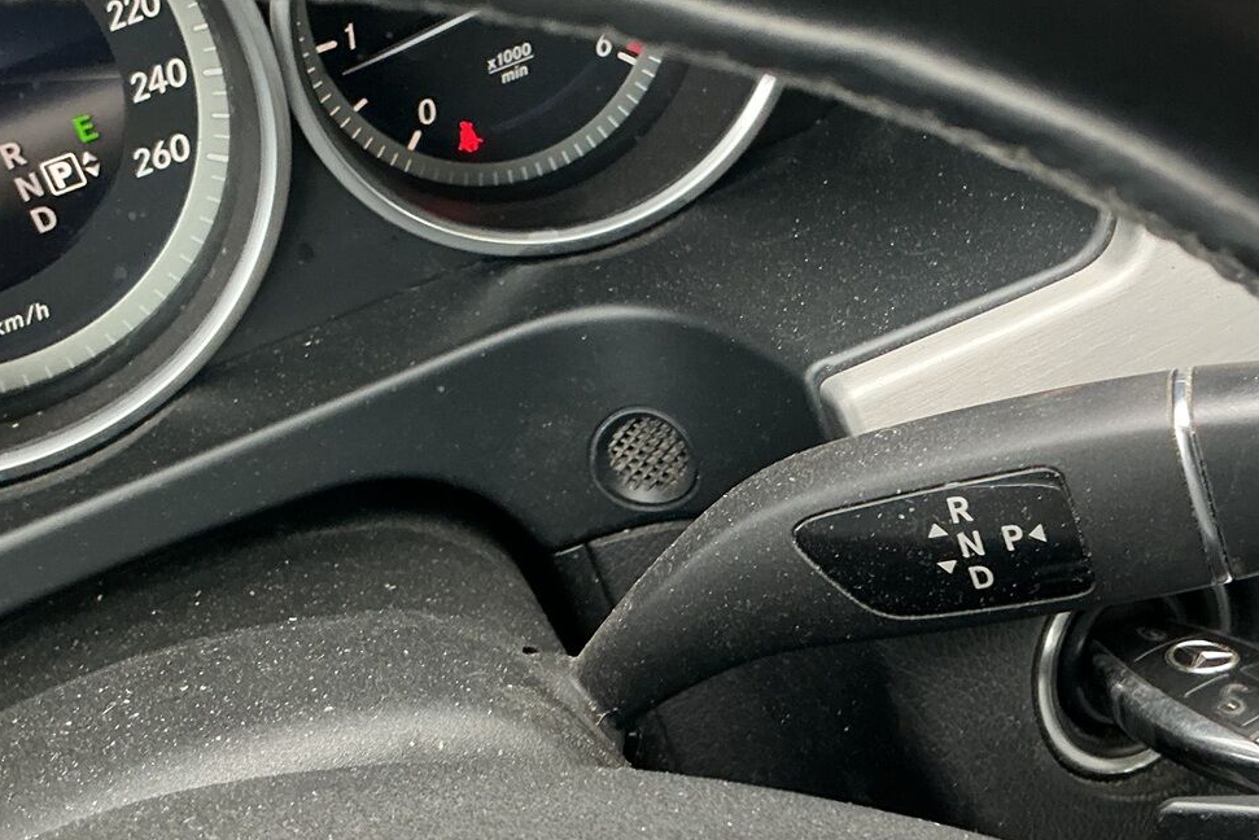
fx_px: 1854
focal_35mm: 53
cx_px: 716
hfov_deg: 37.4
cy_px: 407
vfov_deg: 25.5
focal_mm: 3
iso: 80
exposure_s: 1/60
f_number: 1.8
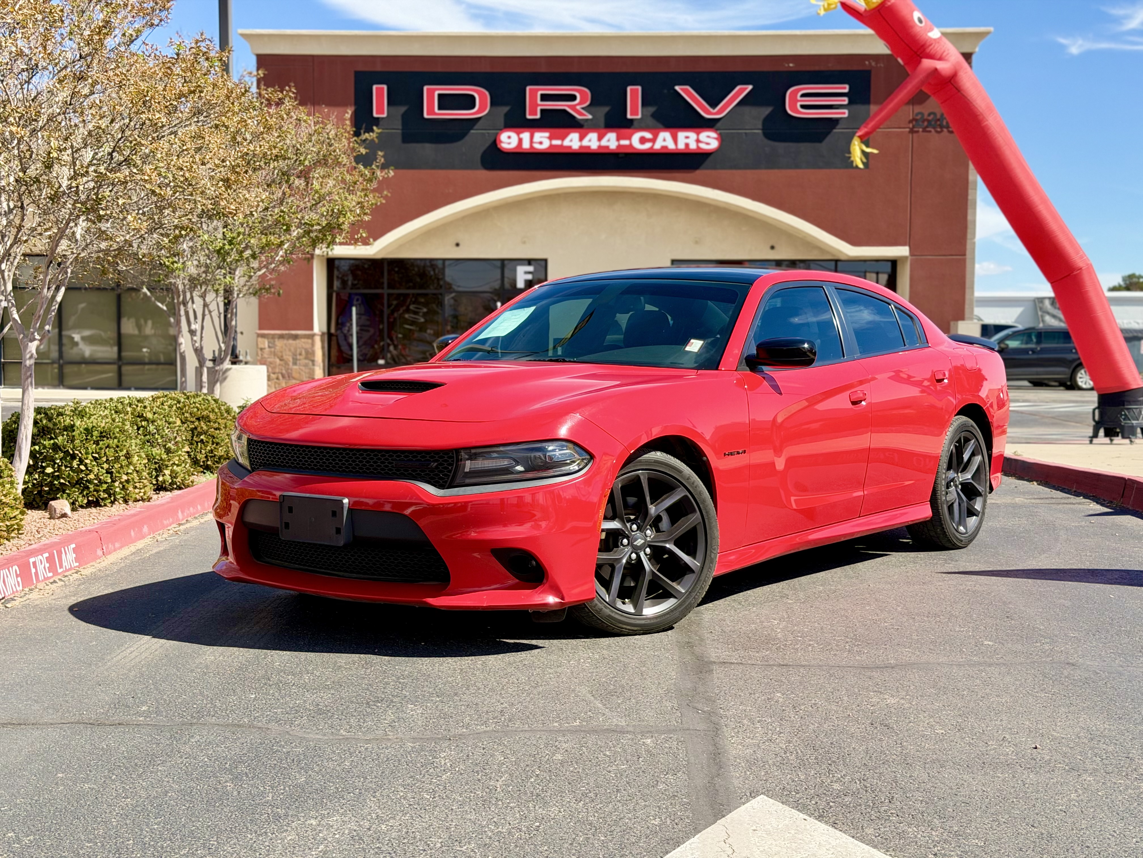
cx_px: 572
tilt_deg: -3.4
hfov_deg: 39.7
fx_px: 1585
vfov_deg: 30.3
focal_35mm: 48
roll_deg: -0.2
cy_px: 429
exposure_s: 1/2415
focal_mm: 6.76
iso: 64
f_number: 1.78
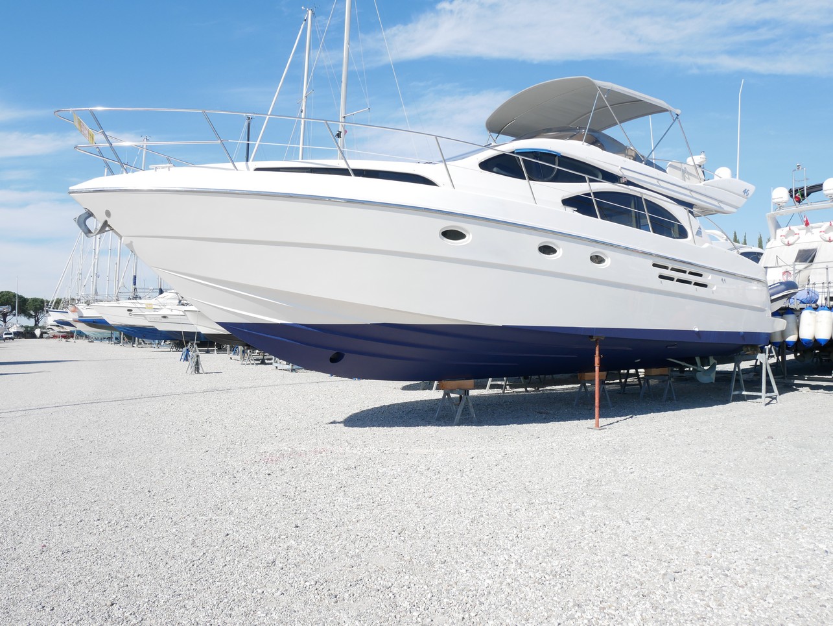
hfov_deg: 71.6
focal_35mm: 24
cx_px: 416
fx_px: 578
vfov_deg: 56.9
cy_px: 313
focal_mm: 12
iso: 200
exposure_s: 1/400
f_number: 7.1
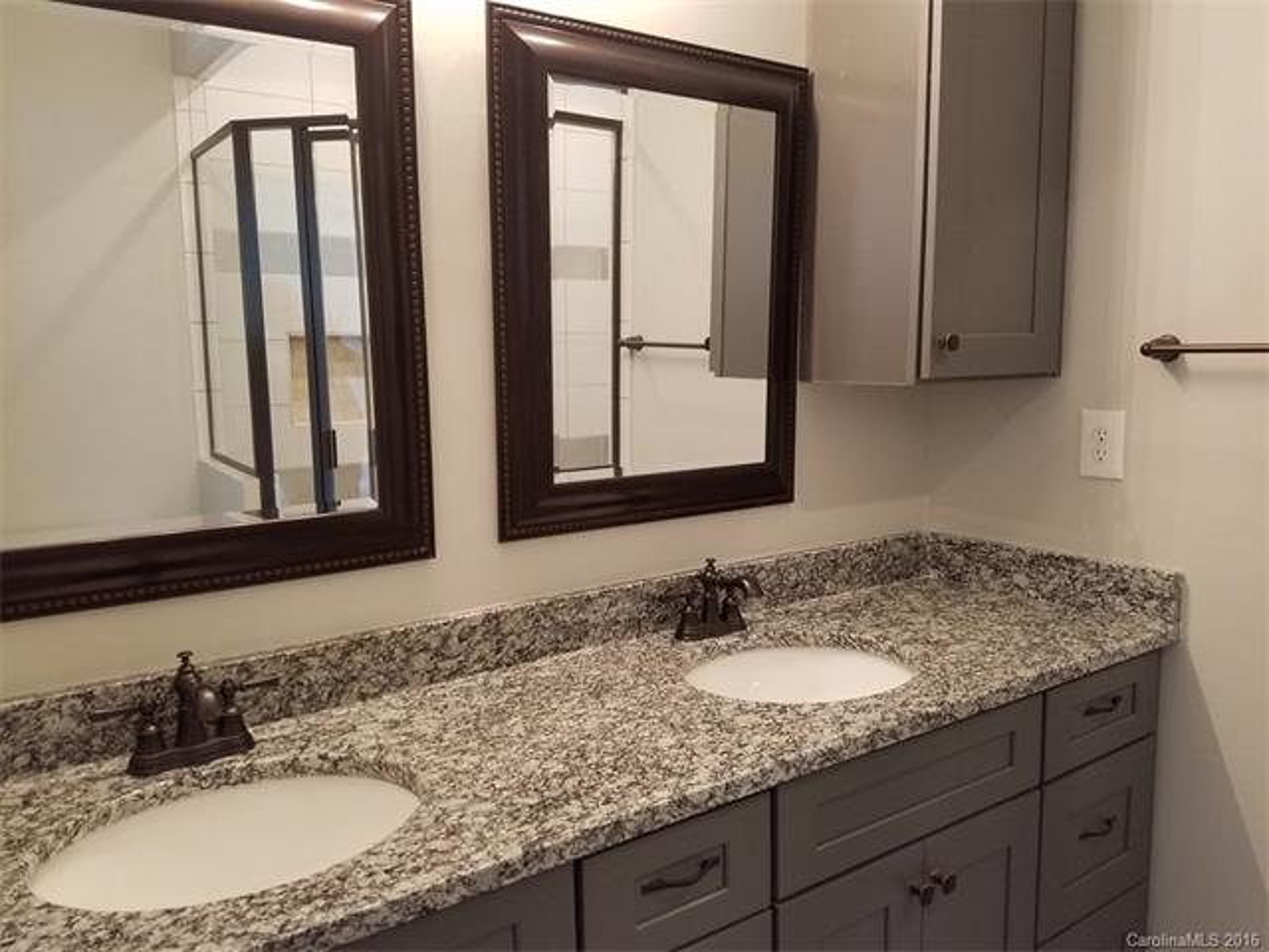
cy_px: 476
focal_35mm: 26
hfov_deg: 67.3
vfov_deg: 53.1
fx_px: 953
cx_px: 634
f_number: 1.7
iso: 160
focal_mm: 4.2
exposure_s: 1/30
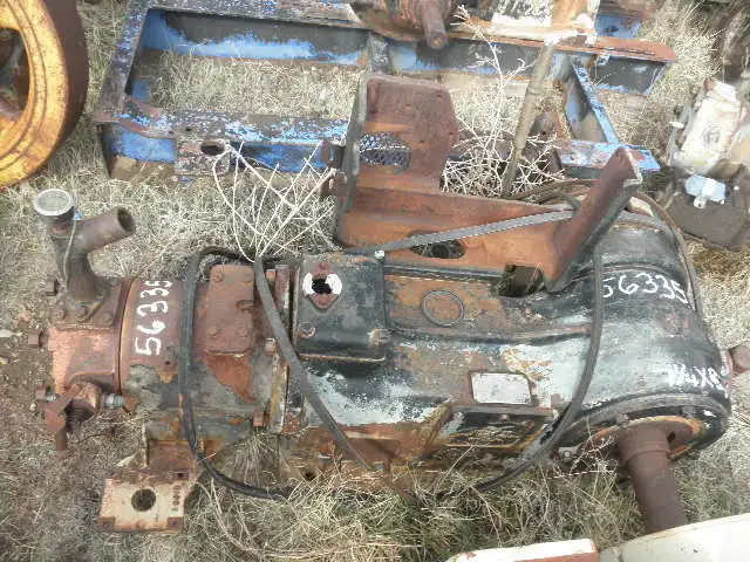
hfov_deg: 63.4
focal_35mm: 28
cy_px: 281
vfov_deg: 49.7
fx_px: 607
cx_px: 375
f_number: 3
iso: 64
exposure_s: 1/250
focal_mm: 5
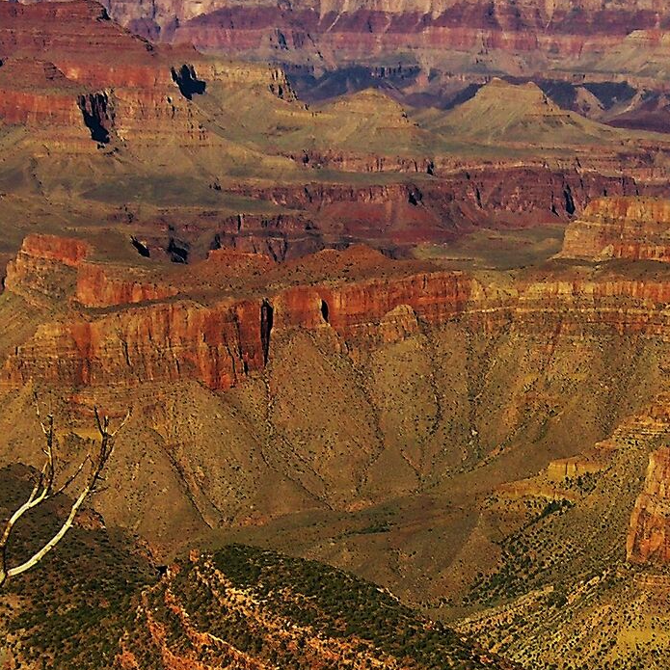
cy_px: 547
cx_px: 477
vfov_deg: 14.9
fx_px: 2540
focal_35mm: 116
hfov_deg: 15.0
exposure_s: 1/200
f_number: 8
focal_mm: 7.9
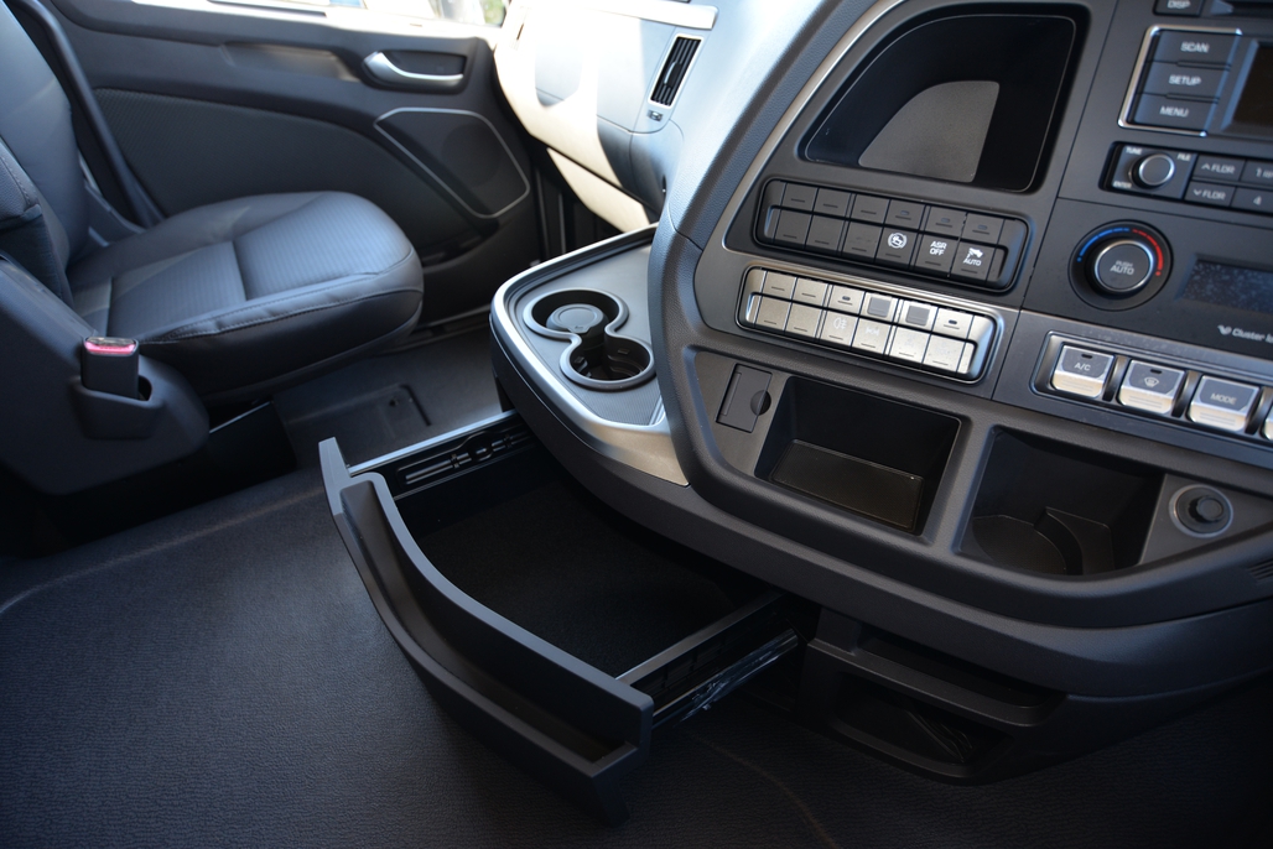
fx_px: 637
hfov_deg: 90.0
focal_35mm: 18
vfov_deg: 67.4
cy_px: 424
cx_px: 636
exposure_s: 1/60
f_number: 3.5
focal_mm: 18
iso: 400
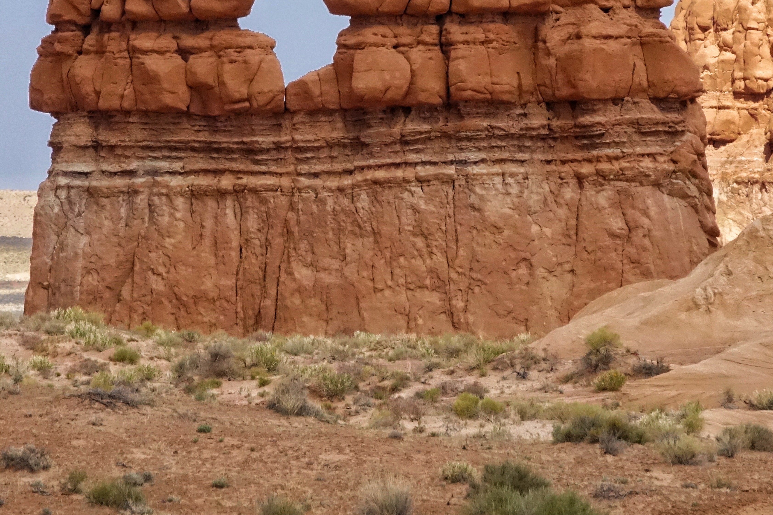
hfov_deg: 3.6
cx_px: 323
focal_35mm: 572
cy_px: 124
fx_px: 12282
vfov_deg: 2.4
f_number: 8
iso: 1600
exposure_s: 1/2000
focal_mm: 128.59
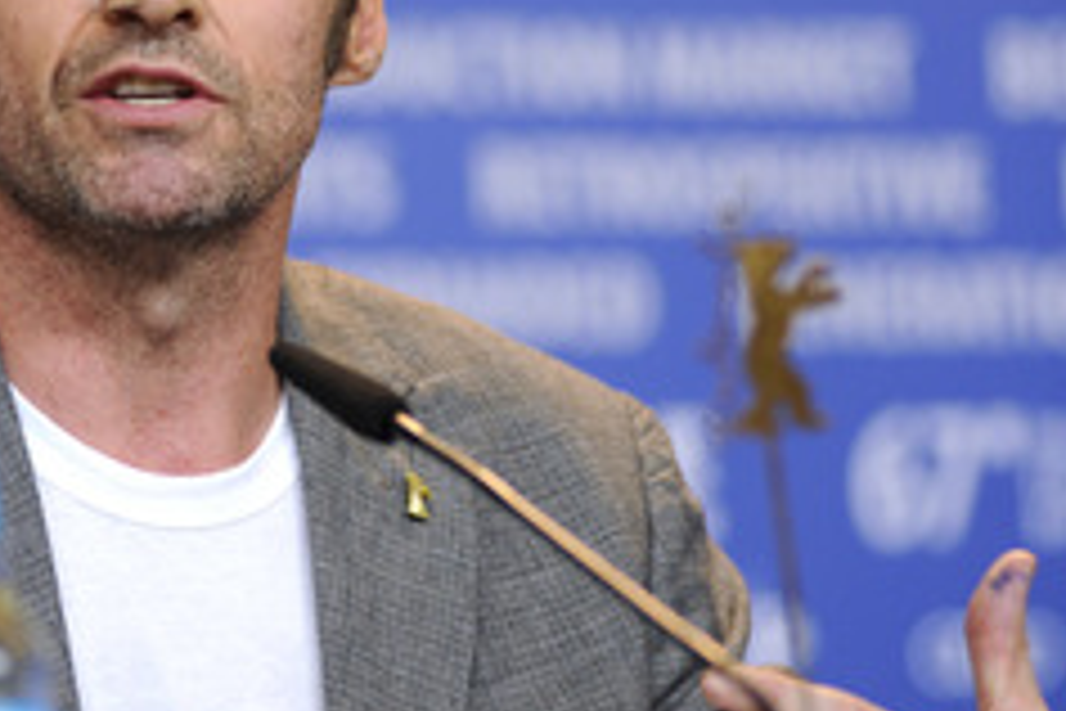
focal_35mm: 256
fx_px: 7580
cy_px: 256
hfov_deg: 8.0
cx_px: 171
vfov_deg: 5.4
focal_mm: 135
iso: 1250
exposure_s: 1/500
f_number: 2.8
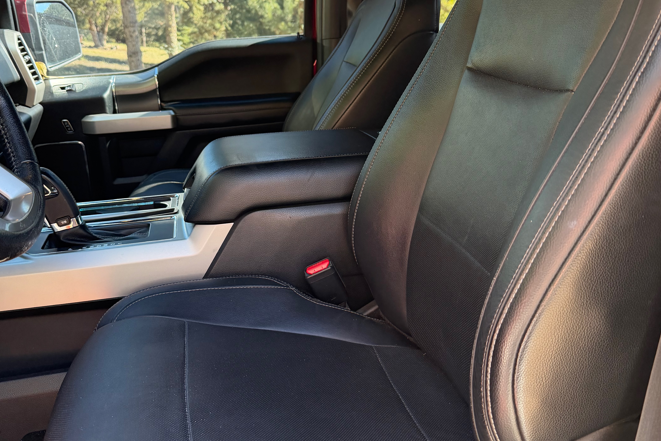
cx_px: 331
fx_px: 624
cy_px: 162
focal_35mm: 34
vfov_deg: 38.6
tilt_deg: -16.6
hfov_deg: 55.8
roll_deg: +1.3
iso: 200
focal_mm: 6.76
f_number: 1.78
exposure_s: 1/133
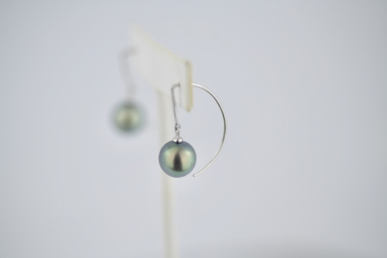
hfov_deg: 19.5
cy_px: 129
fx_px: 1129
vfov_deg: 13.0
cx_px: 194
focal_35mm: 105
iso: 320
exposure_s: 1/2500
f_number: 2.8
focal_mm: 105
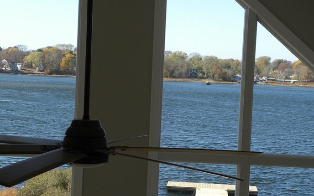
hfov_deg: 25.2
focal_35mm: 82
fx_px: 702
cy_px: 108
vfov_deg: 15.9
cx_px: 161
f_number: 4.5
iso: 64
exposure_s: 1/180
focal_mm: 9.2
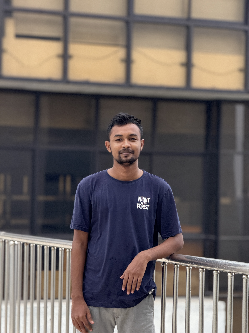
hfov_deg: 12.3
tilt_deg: +2.0
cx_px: 124
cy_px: 166
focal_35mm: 120
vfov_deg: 16.4
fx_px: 1151
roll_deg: -1.6
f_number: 2.8
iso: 800
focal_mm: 15.66
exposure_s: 1/48
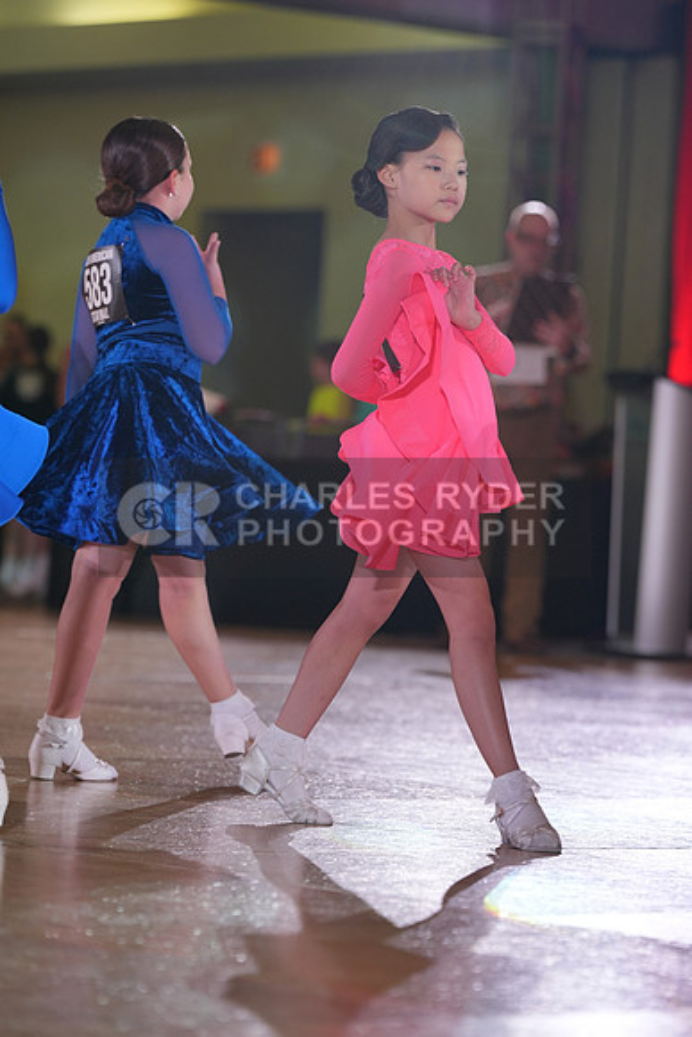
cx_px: 346
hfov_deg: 8.9
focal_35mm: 155
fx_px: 4466
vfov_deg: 13.2
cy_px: 518
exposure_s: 1/400
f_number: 4
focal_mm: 155
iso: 1000
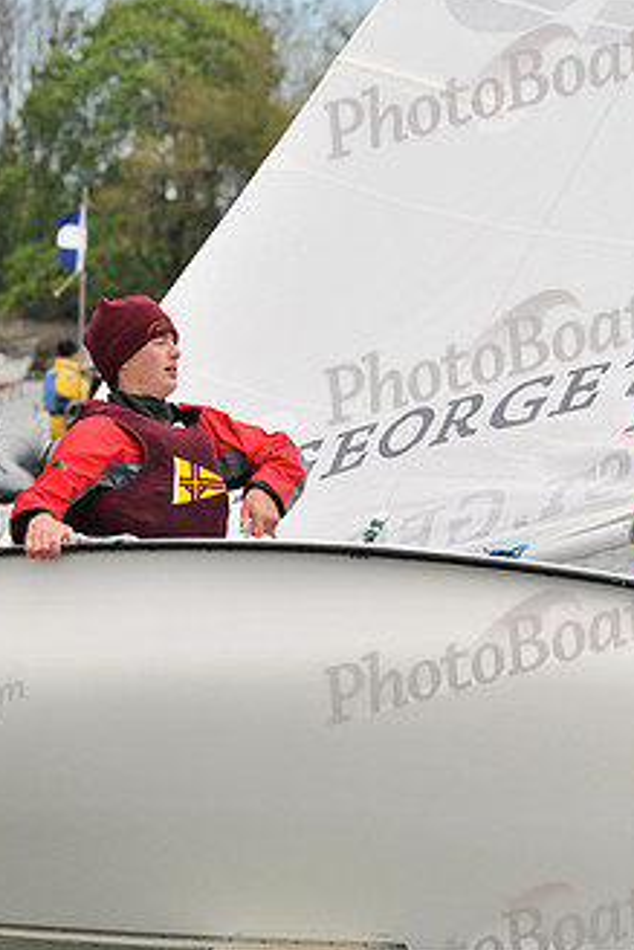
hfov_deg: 3.7
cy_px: 540
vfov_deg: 5.6
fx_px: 9789
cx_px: 174
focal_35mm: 371
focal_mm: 140
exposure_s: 1/1000
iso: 200
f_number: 7.1
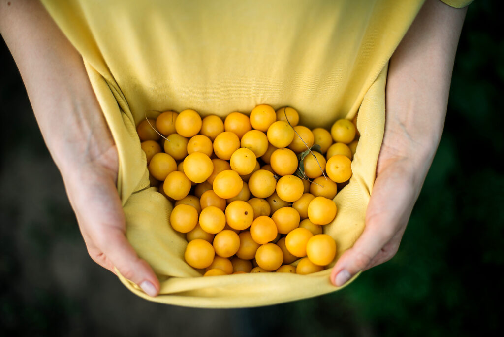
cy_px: 168
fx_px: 700
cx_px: 252
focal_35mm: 50
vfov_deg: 27.0
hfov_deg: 39.6
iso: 110
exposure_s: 1/640
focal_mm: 50
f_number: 1.8
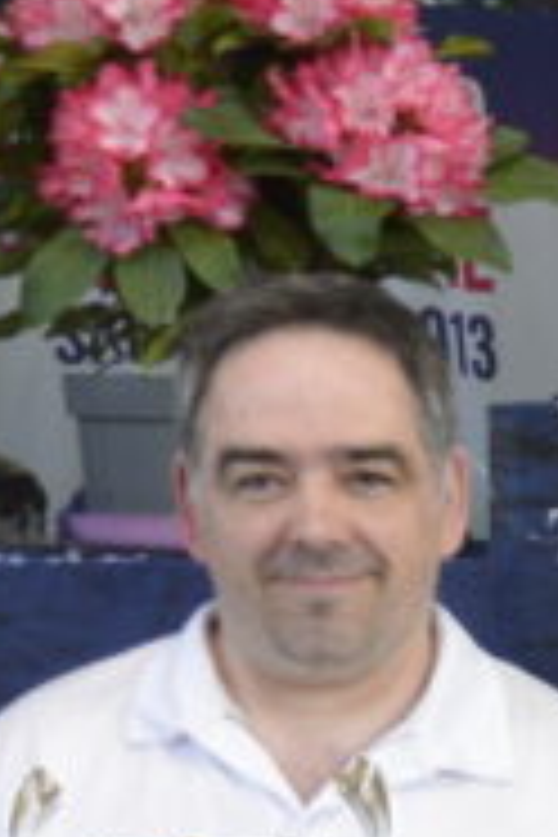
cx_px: 1809
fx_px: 4603
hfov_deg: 6.3
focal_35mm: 198
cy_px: 956
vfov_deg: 10.3
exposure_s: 1/60
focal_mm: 24
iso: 400
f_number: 3.8
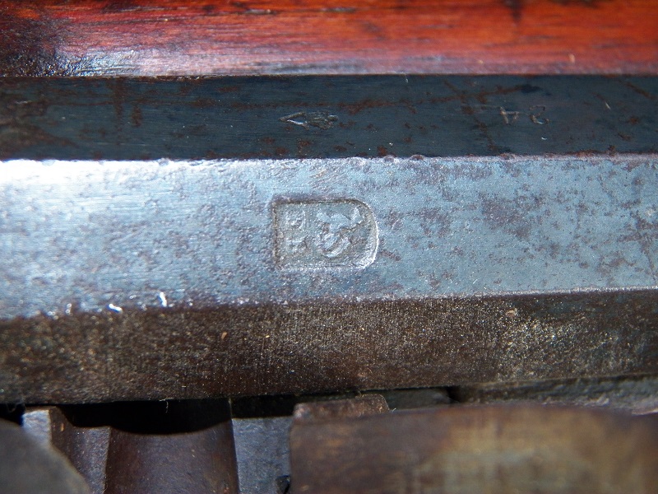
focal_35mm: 113
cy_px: 247
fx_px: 2148
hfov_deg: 17.4
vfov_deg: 13.1
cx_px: 329
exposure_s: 1/50
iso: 400
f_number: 3.6
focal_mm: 20.2
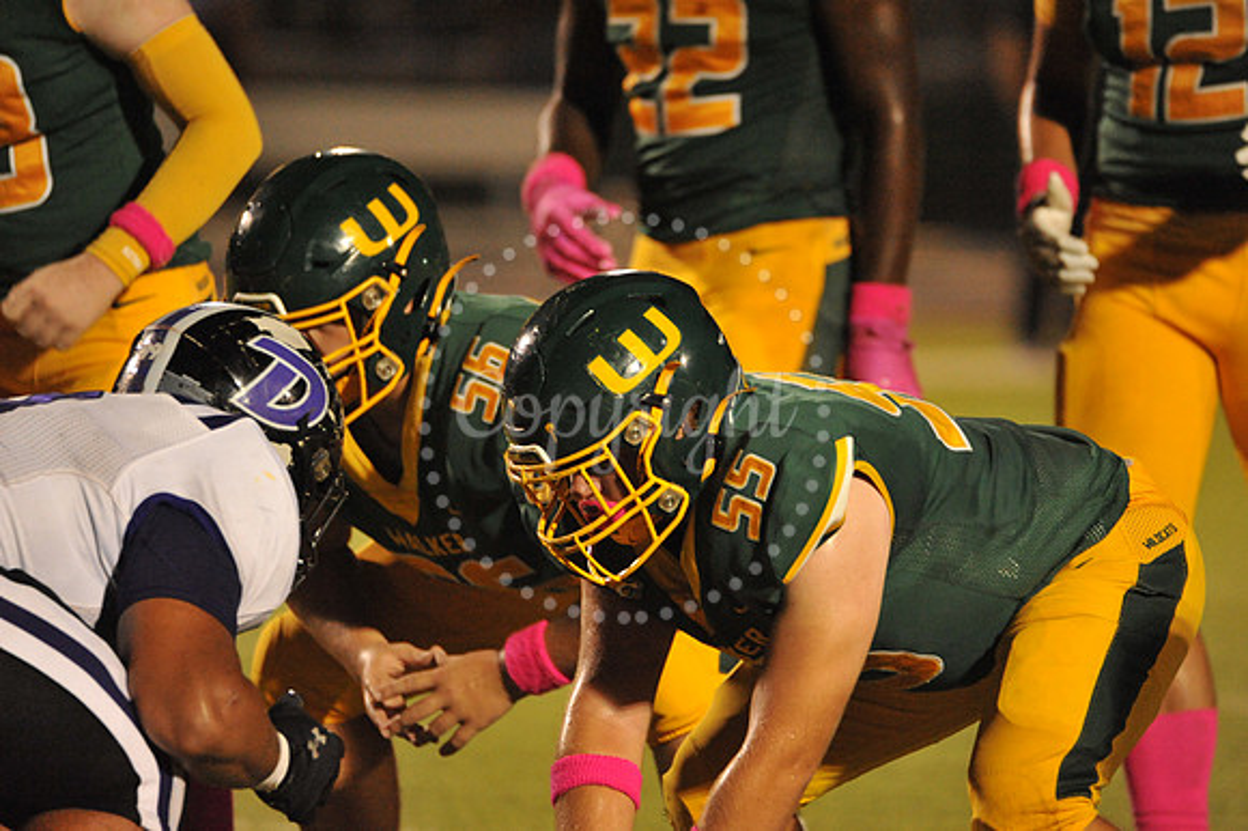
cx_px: 624
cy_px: 416
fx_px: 20787
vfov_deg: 2.3
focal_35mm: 600
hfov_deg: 3.4
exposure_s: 1/160
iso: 6400
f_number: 6.3
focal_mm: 600
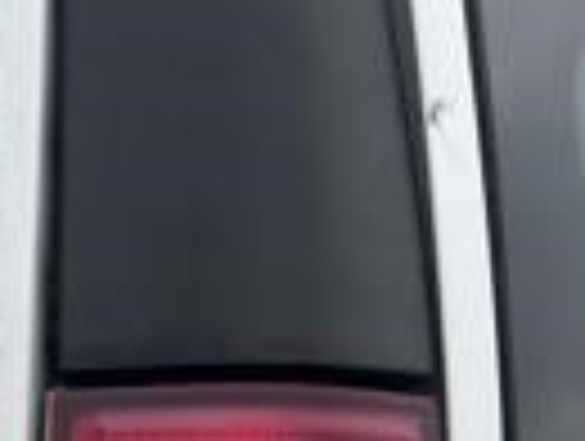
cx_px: -1071
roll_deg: -2.3
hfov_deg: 9.9
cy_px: 1094
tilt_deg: -10.9
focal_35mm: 160
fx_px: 2709
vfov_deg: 8.4
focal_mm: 5.7
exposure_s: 1/316
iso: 50
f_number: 1.5
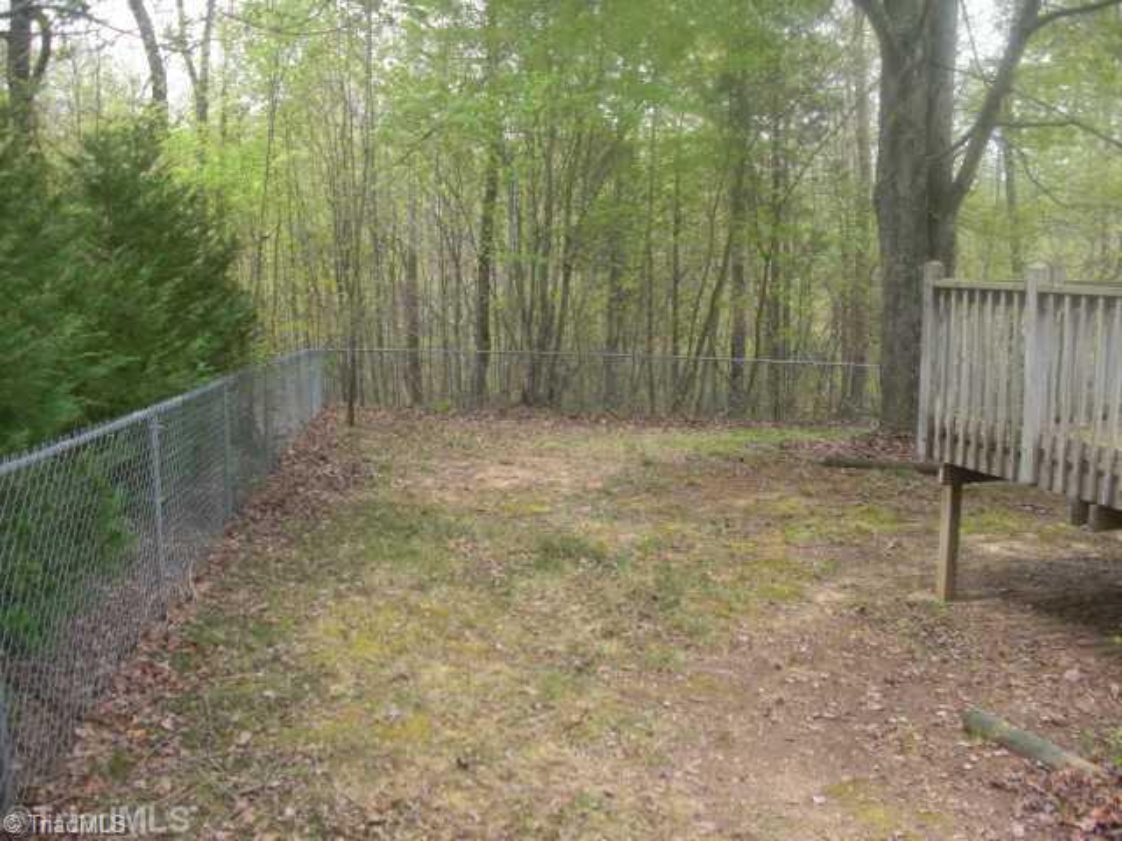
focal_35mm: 36
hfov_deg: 51.4
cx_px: 561
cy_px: 420
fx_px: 1167
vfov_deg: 39.7
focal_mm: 6.3
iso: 50
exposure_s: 1/160
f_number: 2.8
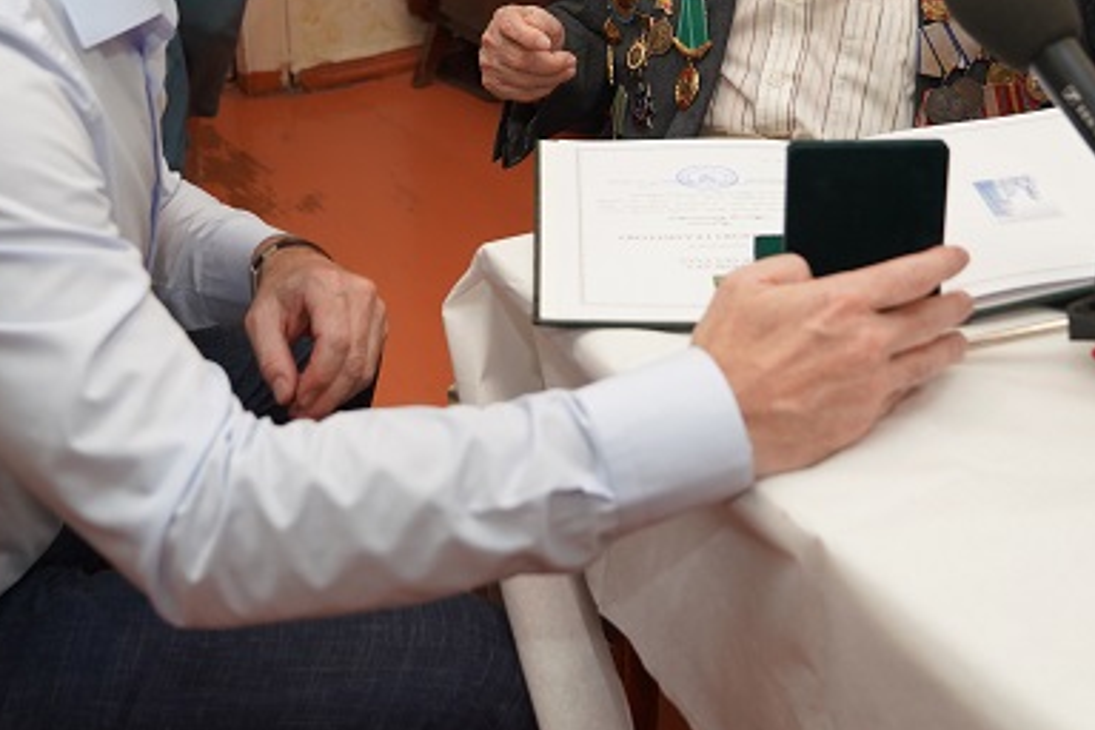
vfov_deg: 26.0
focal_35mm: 50
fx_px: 1521
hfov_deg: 39.6
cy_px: 56
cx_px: 550
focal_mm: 24
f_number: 3.2
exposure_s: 1/160
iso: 640
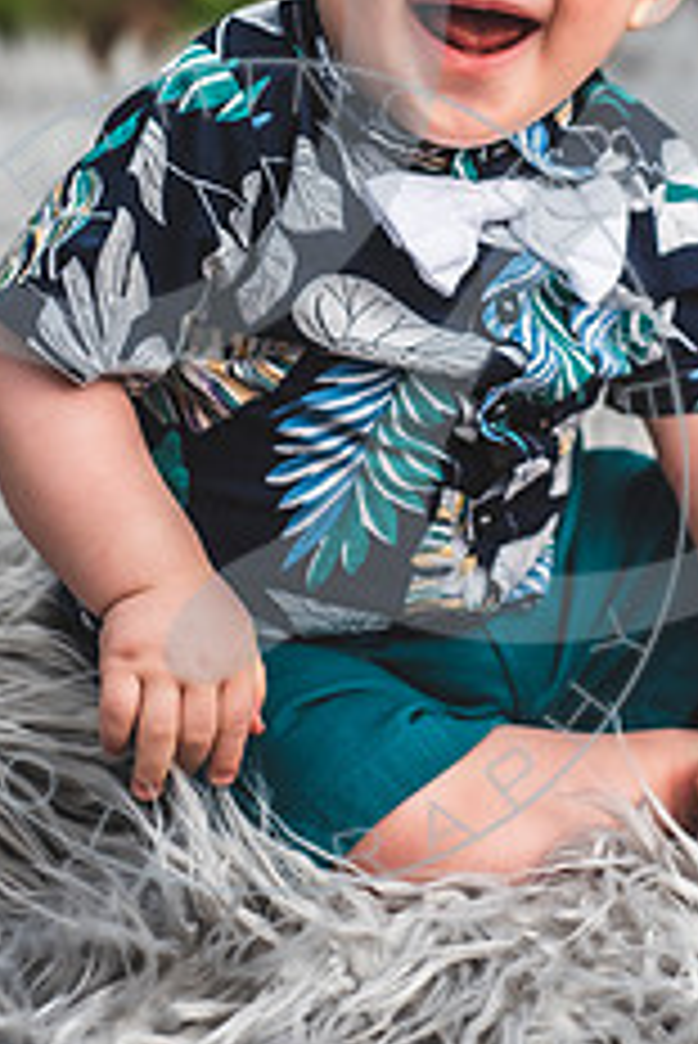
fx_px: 2817
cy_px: 135
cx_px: 473
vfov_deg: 20.6
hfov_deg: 14.1
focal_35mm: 97
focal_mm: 50
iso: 100
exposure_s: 1/1600
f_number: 2.8
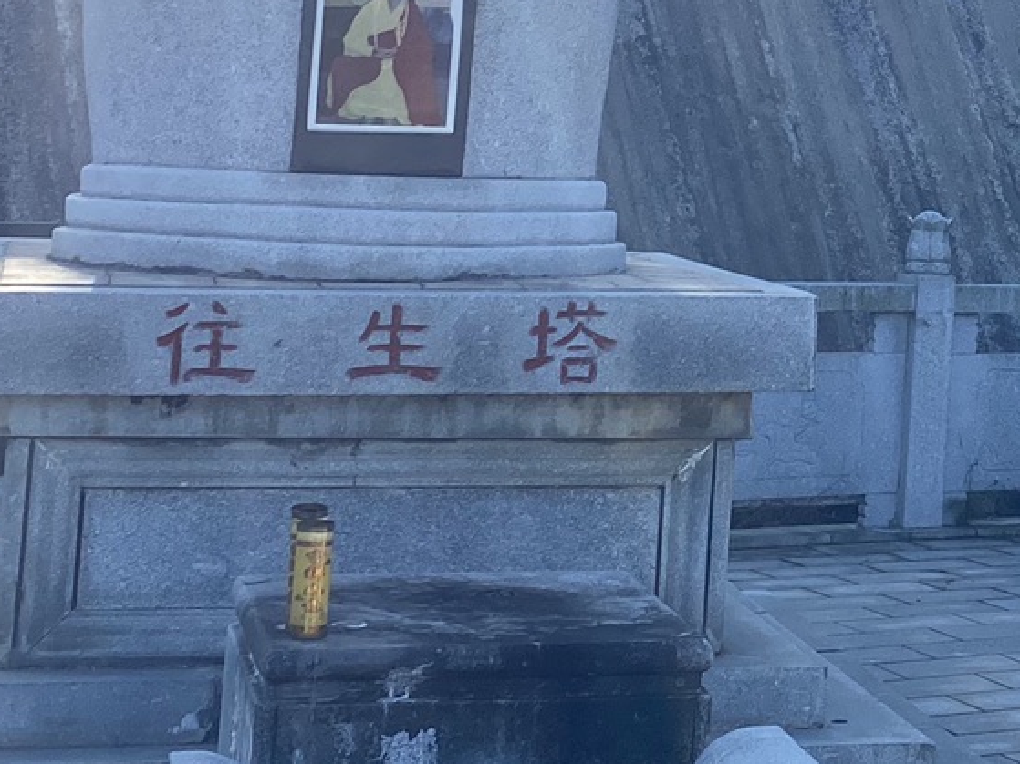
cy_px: -80
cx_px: 1069
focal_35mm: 93
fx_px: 2740
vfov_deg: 15.5
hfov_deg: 20.3
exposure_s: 1/1808
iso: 32
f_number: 1.8
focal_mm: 4.25
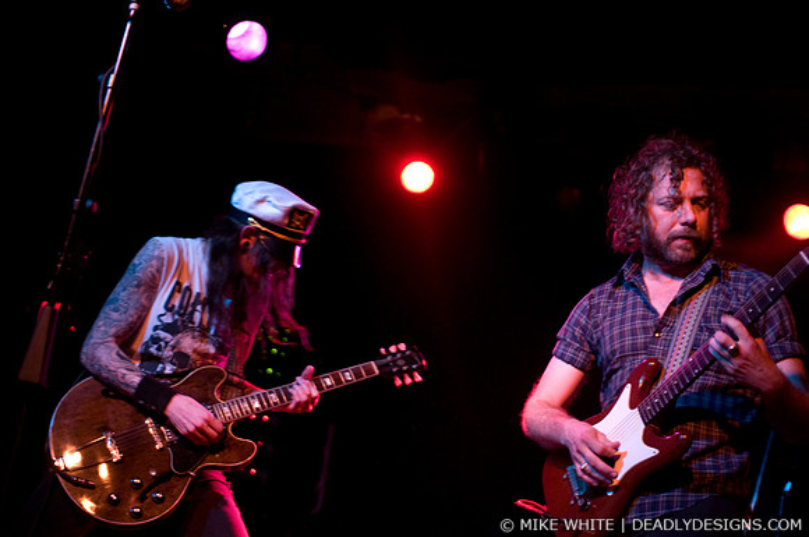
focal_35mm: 45
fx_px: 1010
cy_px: 268
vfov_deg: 29.8
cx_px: 404
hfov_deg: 43.7
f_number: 1.6
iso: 1000
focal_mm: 30
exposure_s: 1/100
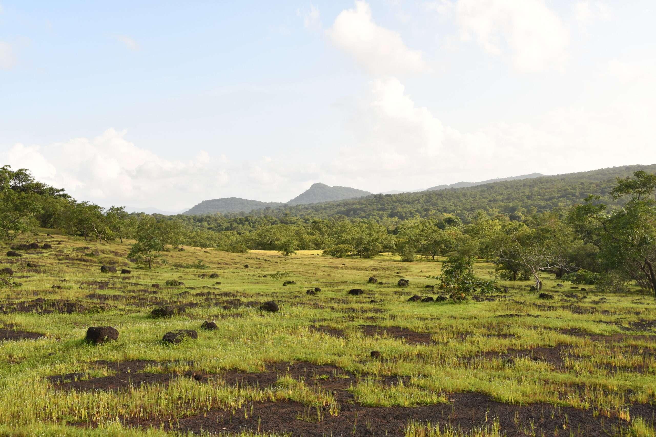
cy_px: 218
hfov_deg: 53.1
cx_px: 328
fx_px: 656
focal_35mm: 36
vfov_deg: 36.9
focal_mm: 24
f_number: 8
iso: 200
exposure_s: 1/250
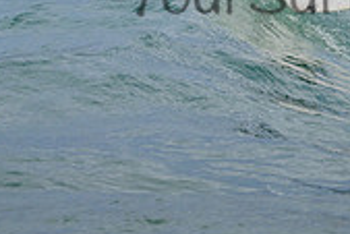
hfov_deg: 1.1
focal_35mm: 1853
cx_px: 342
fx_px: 18030
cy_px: -34
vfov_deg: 0.7
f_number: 11
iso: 640
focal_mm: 540
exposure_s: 1/1600
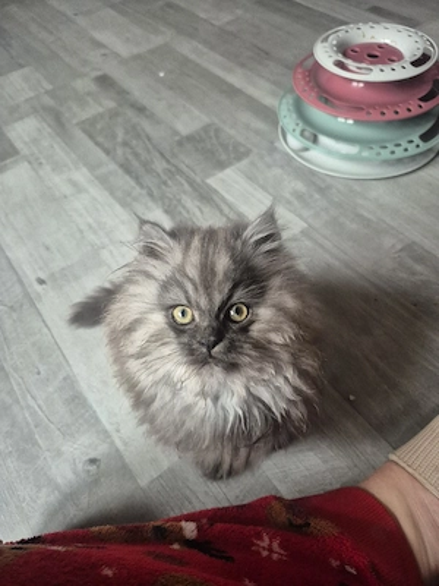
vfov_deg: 73.9
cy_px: 293
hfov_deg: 58.9
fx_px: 389
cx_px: 220
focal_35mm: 23
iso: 640
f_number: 1.8
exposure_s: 1/100
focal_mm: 5.4
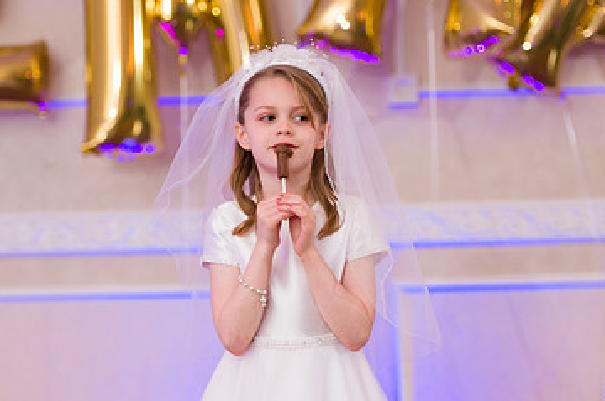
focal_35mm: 129
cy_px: 114
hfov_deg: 15.9
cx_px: 281
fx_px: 2165
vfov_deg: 10.6
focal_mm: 80
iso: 1000
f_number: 3.2
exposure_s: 1/200
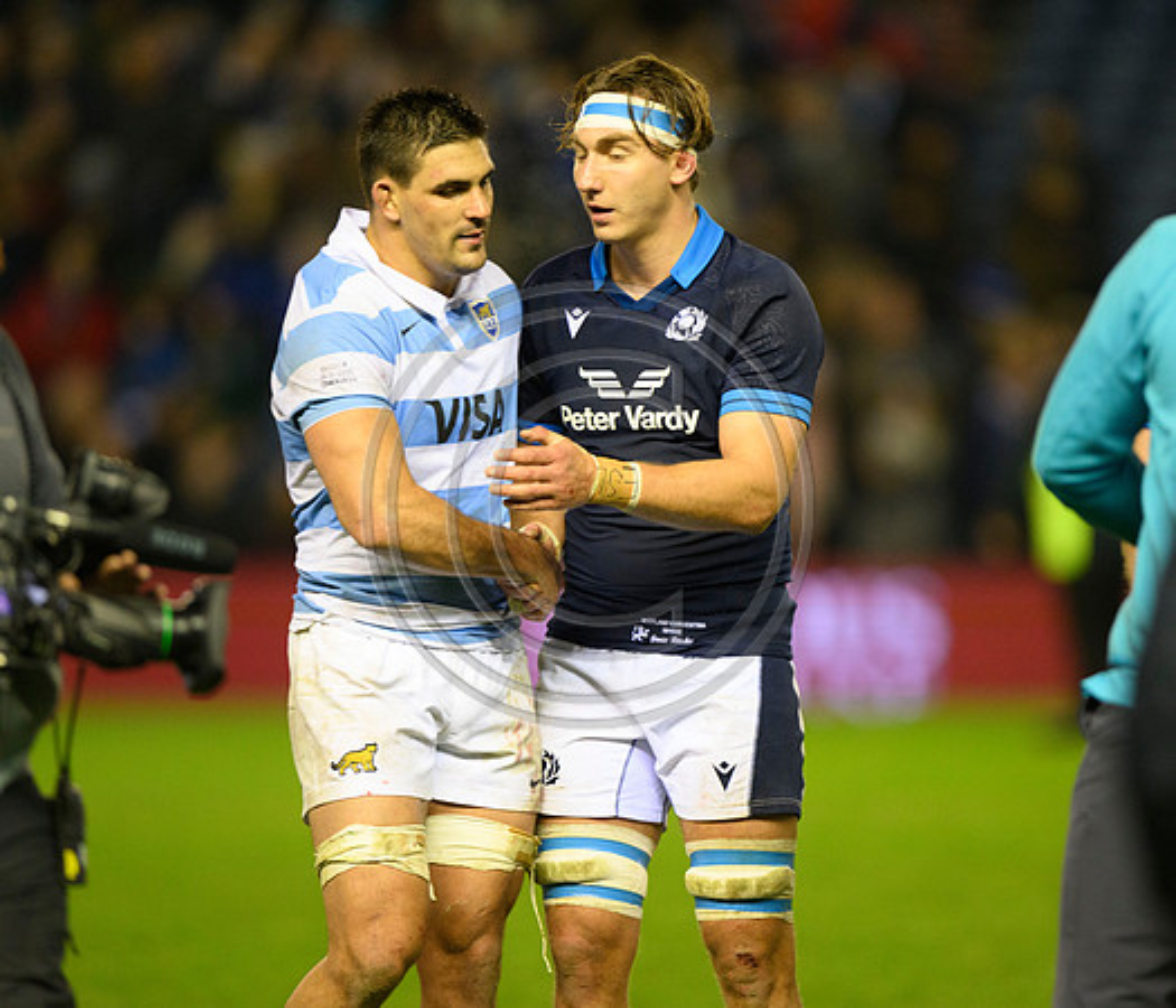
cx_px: 631
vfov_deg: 3.4
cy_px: 511
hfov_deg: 4.0
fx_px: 17030
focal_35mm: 476
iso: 3200
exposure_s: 1/800
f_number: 3.2
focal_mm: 400
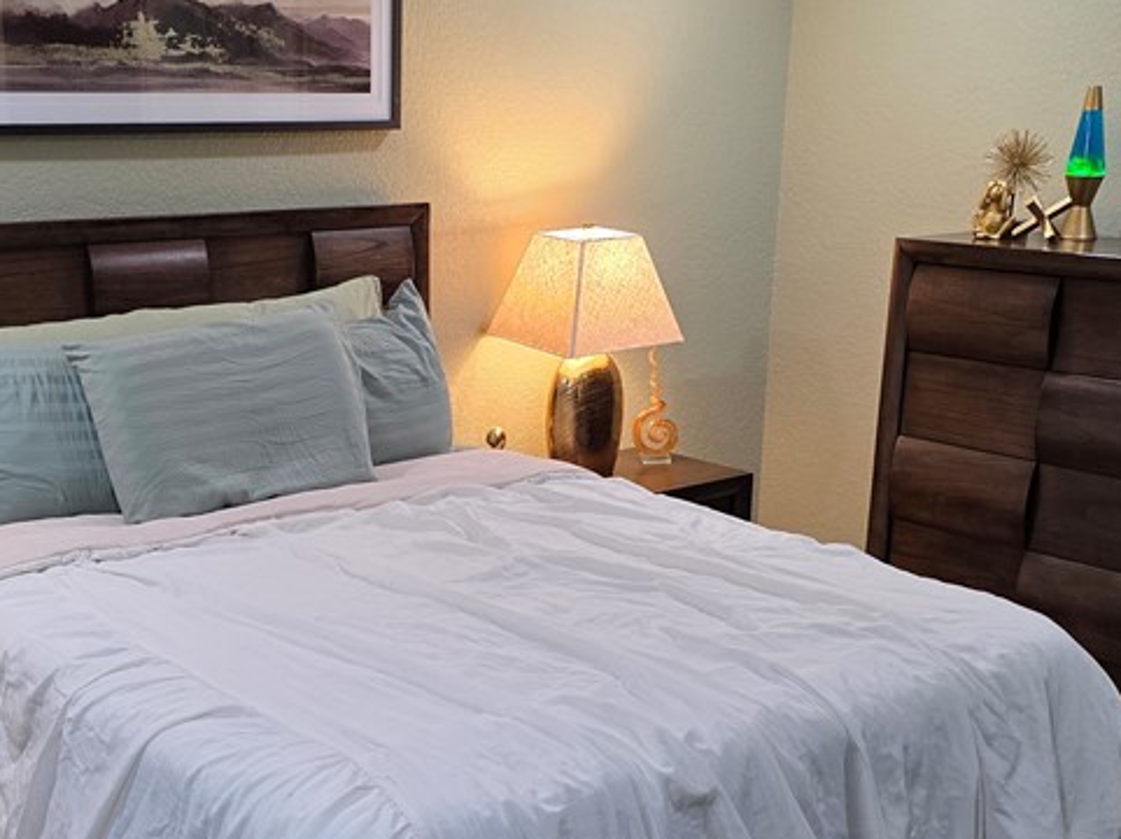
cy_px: 538
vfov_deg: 29.5
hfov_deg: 38.6
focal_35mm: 49
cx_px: 389
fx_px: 1586
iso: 200
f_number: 1.7
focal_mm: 6.3
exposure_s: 1/120
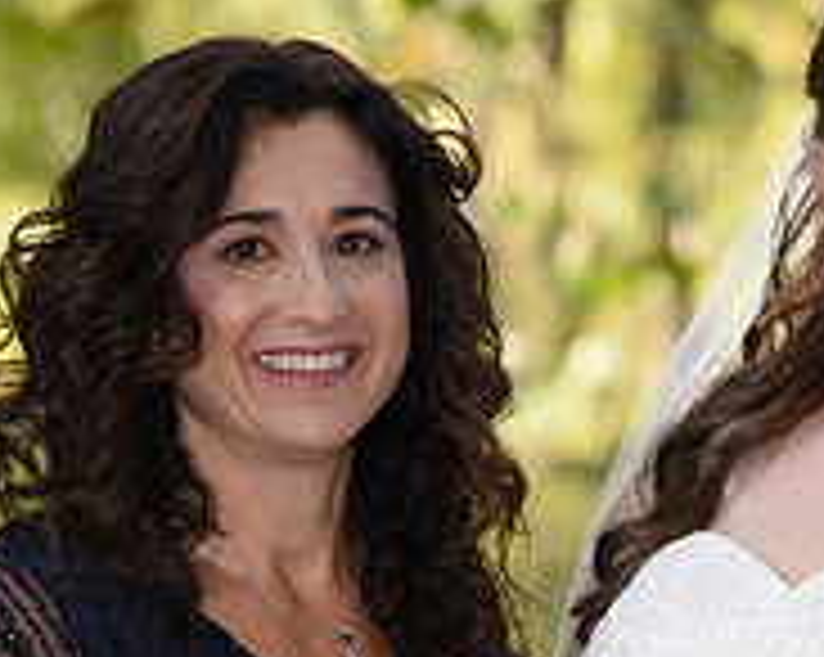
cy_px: 864
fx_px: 8721
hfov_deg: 5.4
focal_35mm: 358
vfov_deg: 4.3
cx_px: 628
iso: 400
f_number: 4.5
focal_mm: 120
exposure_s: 1/200
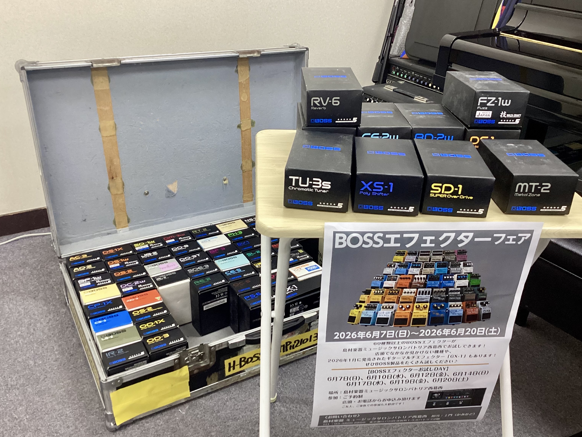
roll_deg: -2.0
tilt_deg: -27.4
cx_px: 299
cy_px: 216
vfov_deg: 43.0
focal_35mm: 33
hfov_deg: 55.3
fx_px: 555
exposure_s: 1/50
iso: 200
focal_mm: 3.3
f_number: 2.4
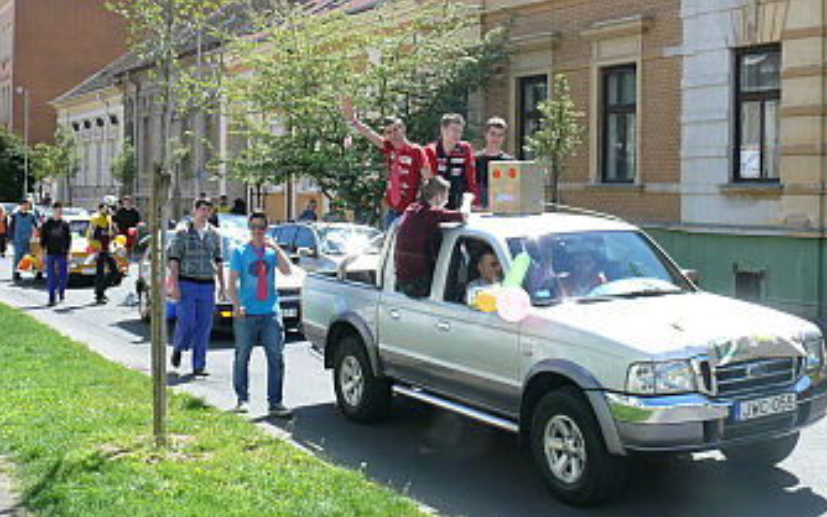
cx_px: 513
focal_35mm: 50
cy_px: 220
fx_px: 1127
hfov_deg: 40.0
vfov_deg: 25.8
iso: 100
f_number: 5
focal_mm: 7.4
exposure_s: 1/250
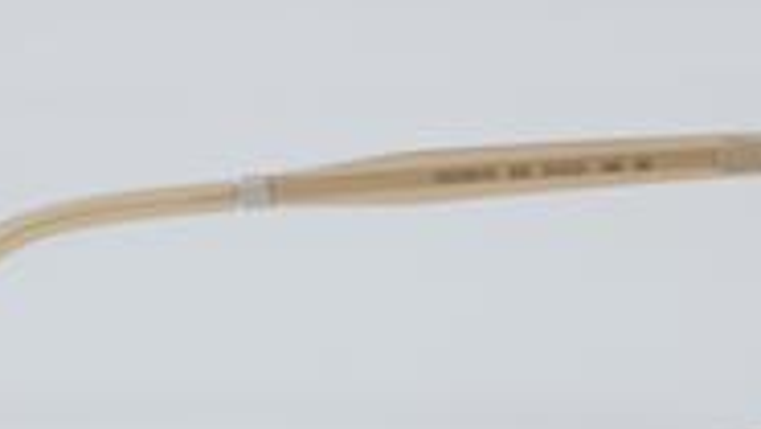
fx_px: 3413
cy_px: 466
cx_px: 254
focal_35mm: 169
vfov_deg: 7.2
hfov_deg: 12.7
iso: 100
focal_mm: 50
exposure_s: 1/4
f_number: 32
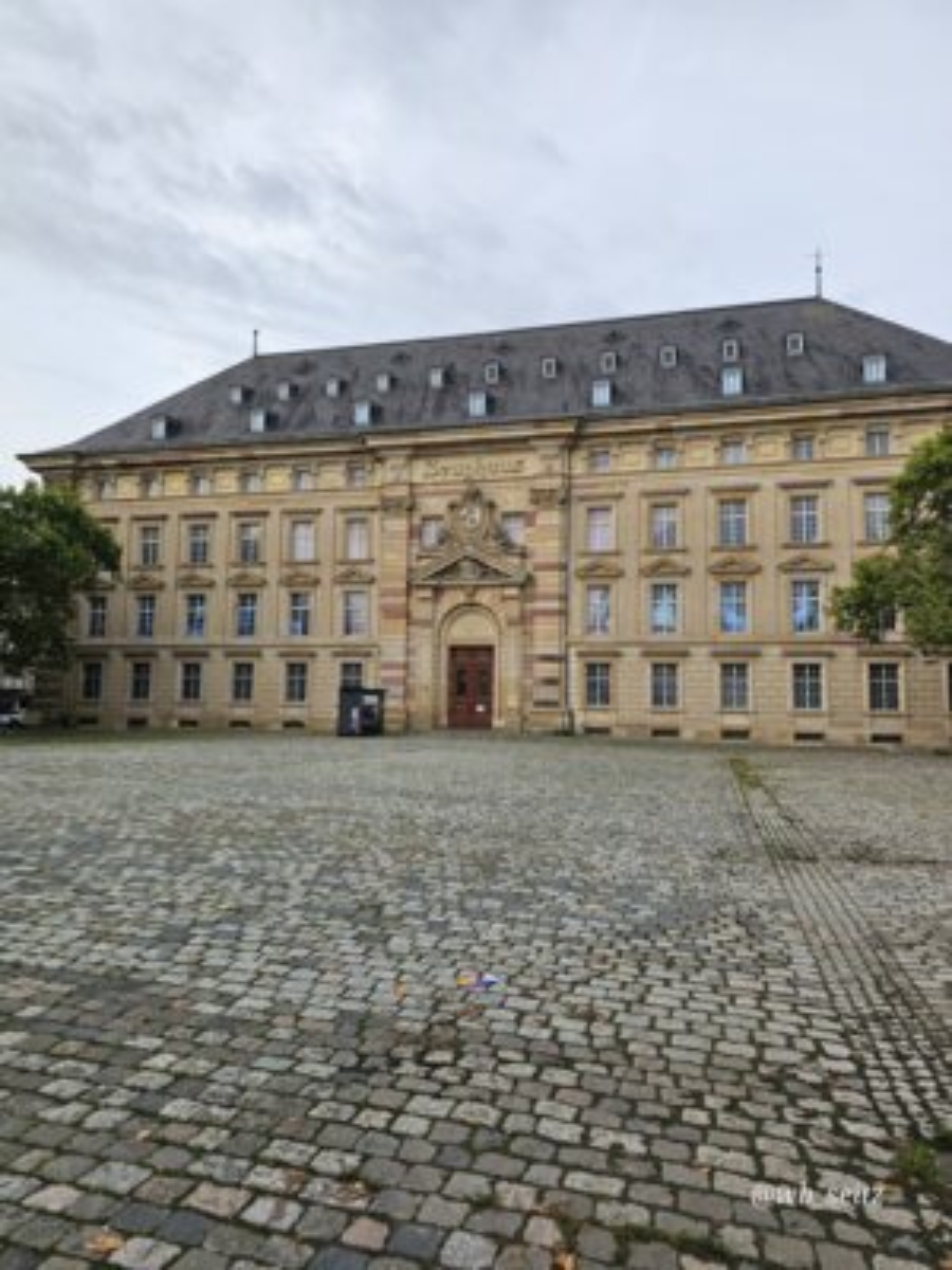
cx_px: 476
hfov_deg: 58.9
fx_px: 843
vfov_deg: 73.9
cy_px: 635
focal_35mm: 23
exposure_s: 1/481
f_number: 1.7
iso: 10
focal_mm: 6.3
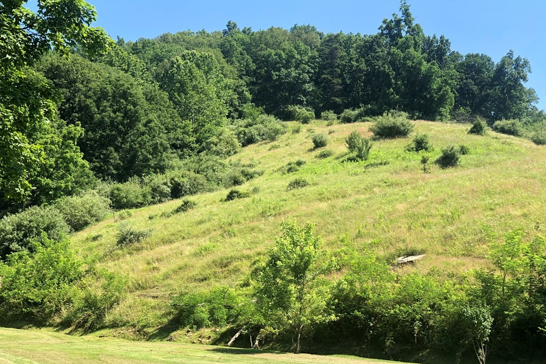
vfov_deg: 24.6
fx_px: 834
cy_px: 202
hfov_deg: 36.3
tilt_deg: +7.9
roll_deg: +3.1
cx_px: 274
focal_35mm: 55
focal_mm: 6
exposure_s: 1/403
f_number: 2.4
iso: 16
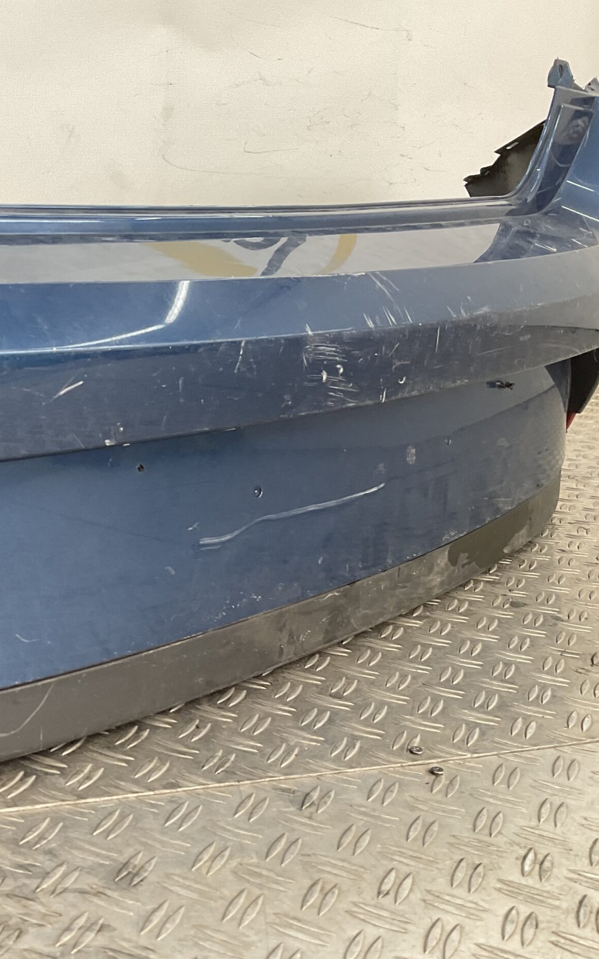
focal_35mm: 42
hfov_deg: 29.2
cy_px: 477
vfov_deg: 47.2
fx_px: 1097
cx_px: 51
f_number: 1.8
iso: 32
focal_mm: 3
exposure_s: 1/100
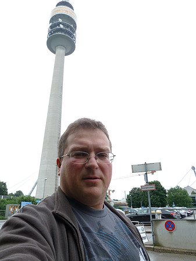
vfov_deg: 69.4
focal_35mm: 25
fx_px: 189
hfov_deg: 54.8
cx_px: 98
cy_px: 130
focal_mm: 4.1
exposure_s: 1/250
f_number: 4
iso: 80
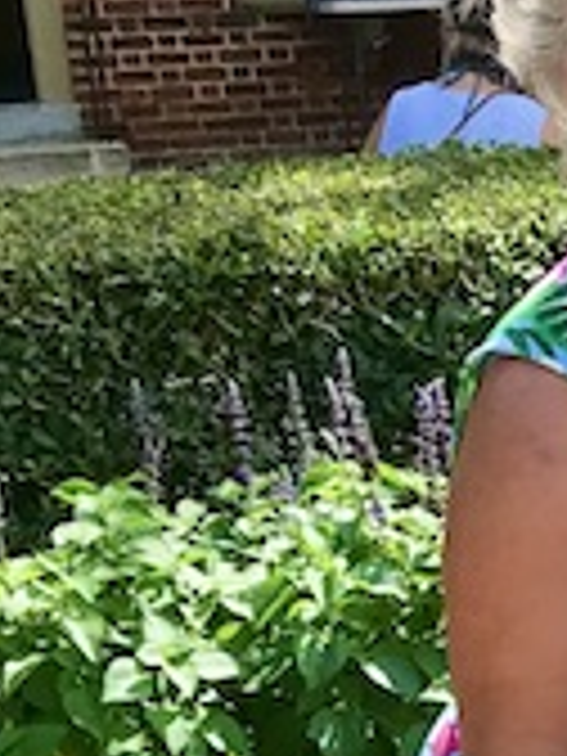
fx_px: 2905
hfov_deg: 10.5
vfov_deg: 14.0
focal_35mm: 133
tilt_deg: -20.7
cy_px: 1102
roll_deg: +2.6
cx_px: 1035
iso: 20
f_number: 1.8
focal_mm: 3.99
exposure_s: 1/870
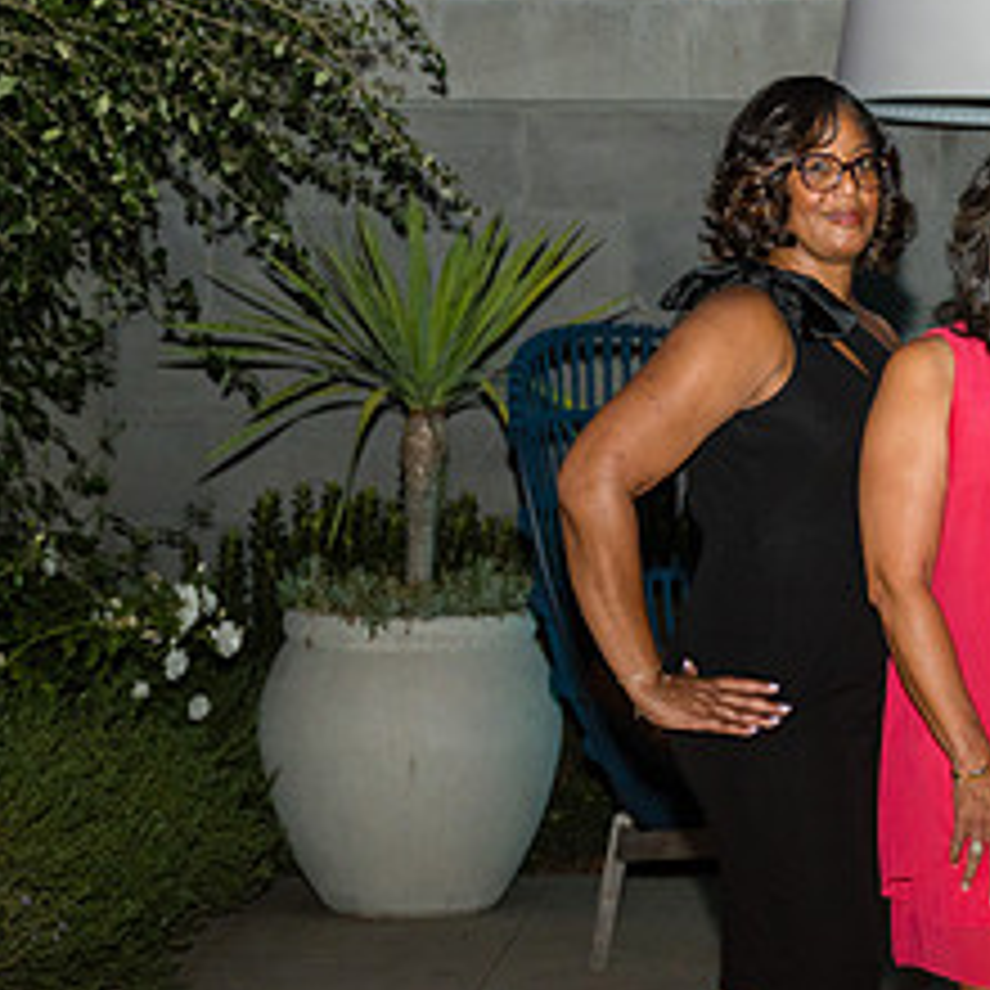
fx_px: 3268
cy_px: 561
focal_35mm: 101
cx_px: 973
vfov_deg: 17.2
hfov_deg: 16.9
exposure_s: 1/160
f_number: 2.8
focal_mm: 42.1
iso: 1600
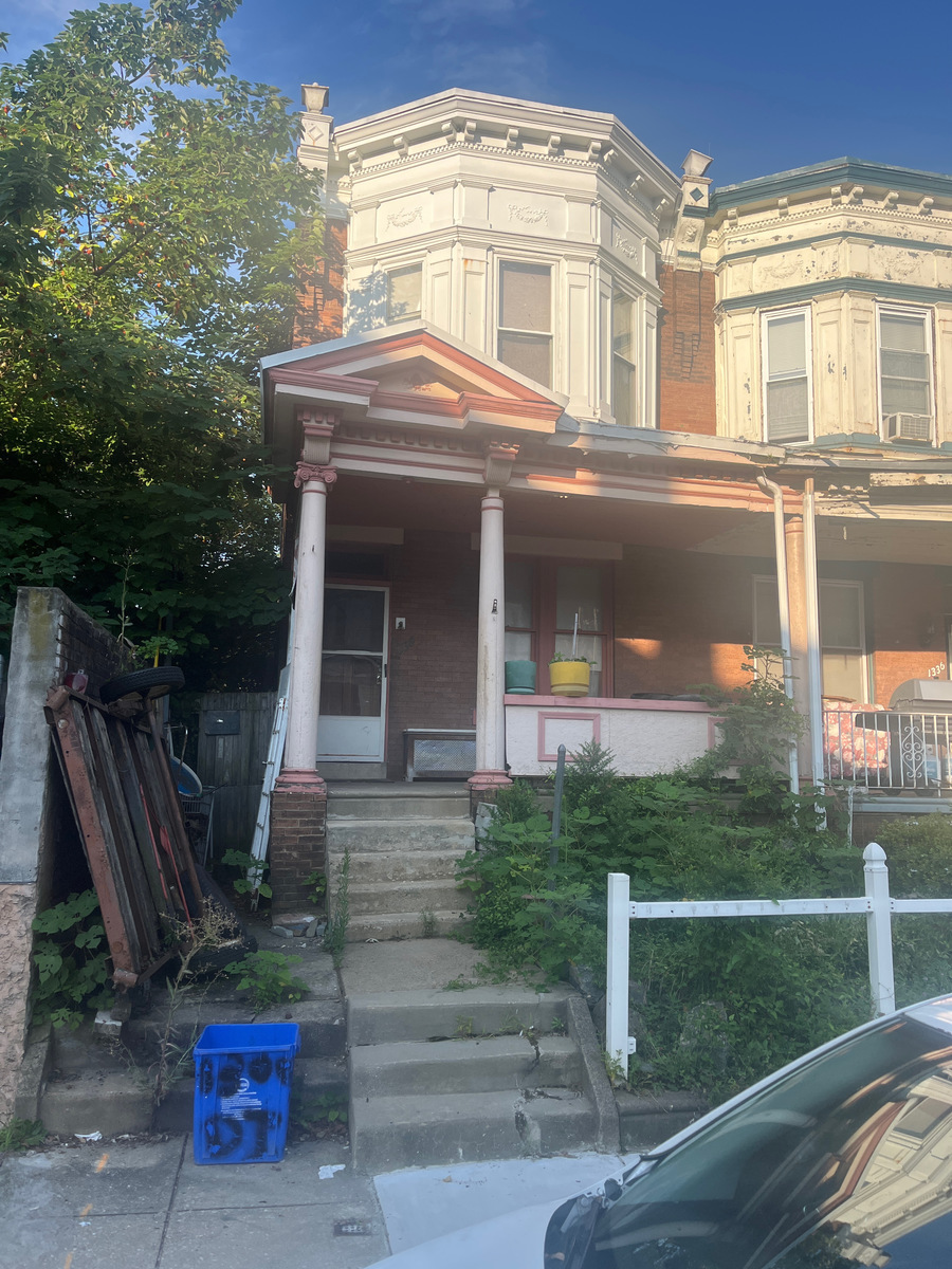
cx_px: 476
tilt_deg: +10.2
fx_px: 953
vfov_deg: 67.3
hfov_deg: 53.1
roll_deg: +1.1
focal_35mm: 26
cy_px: 634
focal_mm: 5.1
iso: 50
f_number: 1.6
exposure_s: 1/1695
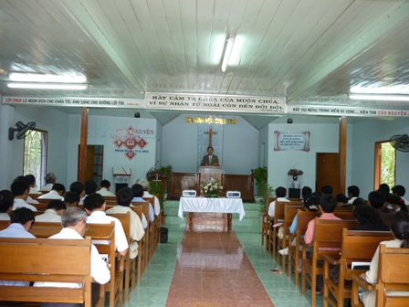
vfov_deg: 42.9
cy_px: 154
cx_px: 204
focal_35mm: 33
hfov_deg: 55.4
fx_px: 390
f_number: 2.8
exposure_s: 1/30
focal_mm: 5.5
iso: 125
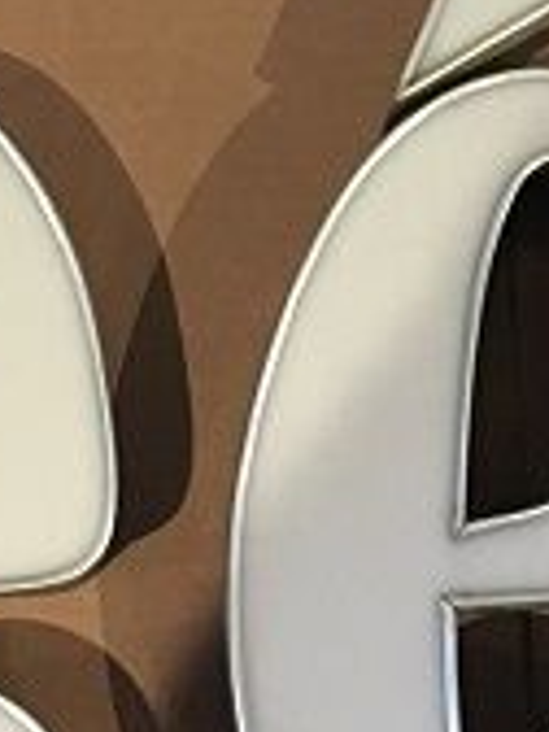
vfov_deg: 13.6
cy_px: -251
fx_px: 2939
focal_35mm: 139
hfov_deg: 10.6
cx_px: 68
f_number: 2.2
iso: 200
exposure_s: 1/20
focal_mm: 4.15
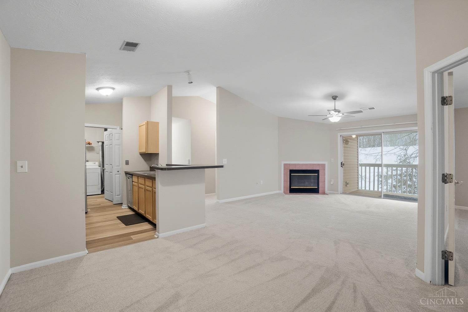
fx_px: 195
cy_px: 156
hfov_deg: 100.4
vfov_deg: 77.4
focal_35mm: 15
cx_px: 234
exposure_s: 1/30
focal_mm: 10
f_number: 4
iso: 200
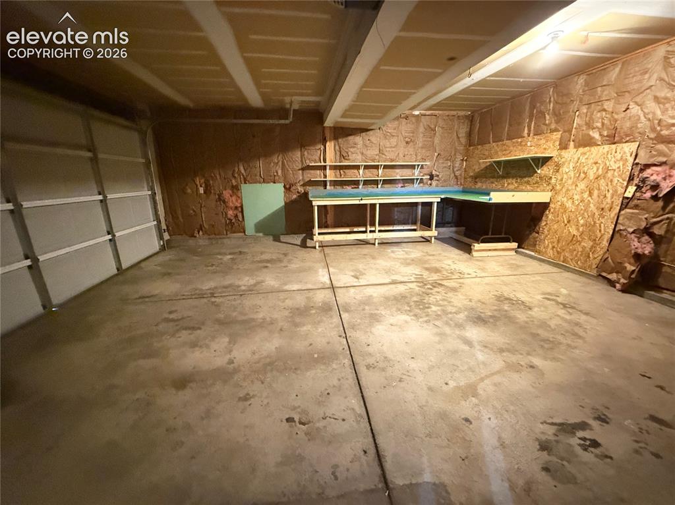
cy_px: 252
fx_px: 273
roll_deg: +0.3
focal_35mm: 14
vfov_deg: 85.6
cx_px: 338
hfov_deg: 102.1
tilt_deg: -15.8
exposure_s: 1/15
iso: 3200
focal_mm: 2.22
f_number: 2.2
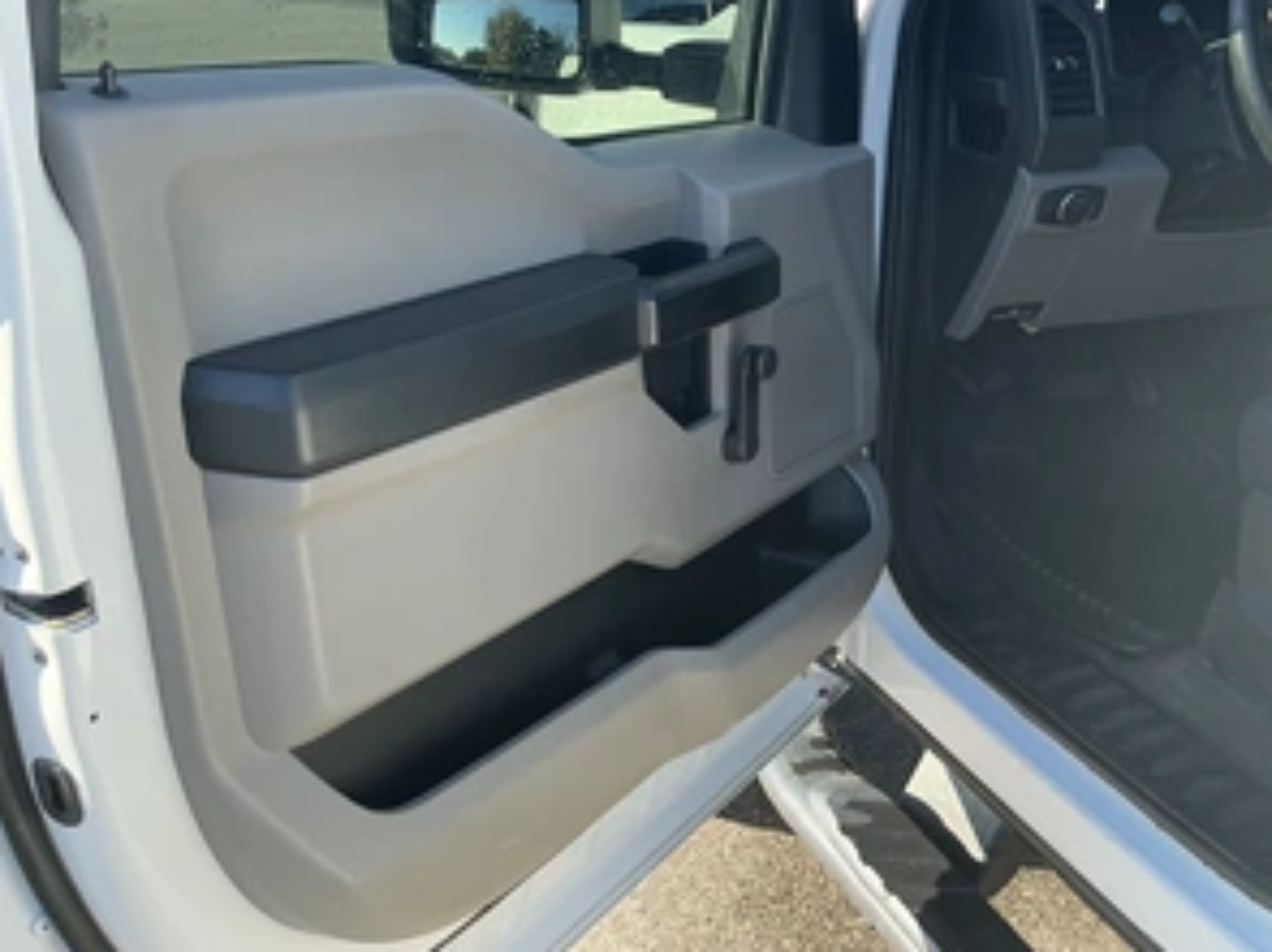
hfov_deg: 48.2
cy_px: 336
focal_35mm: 38
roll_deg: +0.1
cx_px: 841
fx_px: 1396
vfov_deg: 37.4
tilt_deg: -15.0
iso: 25
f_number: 1.8
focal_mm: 3
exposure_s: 1/247
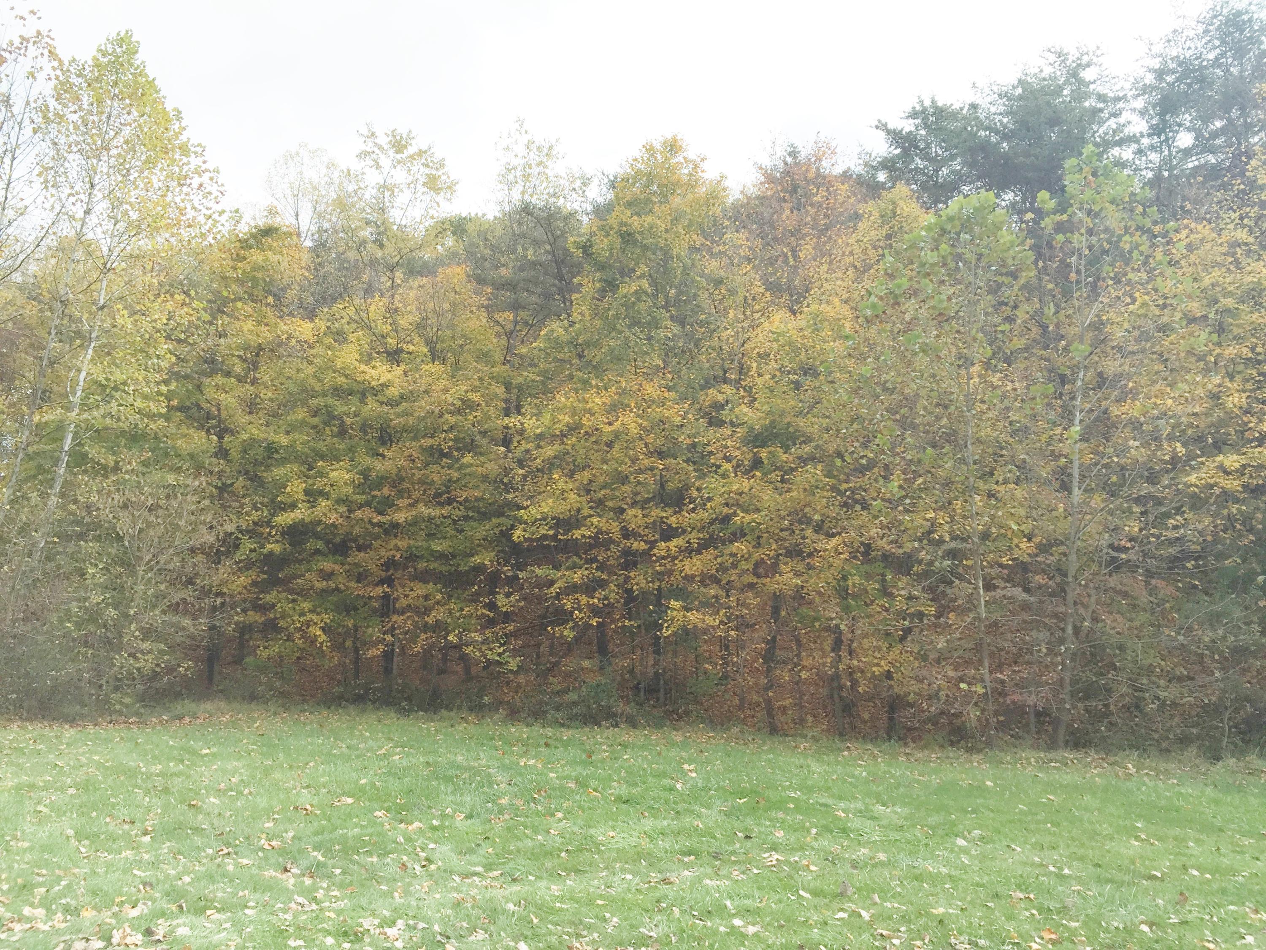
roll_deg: -2.3
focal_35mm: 29
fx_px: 1061
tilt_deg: +12.4
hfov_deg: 61.7
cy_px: 475
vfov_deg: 48.2
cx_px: 633
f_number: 2.2
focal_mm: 4.15
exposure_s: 1/1236
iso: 32
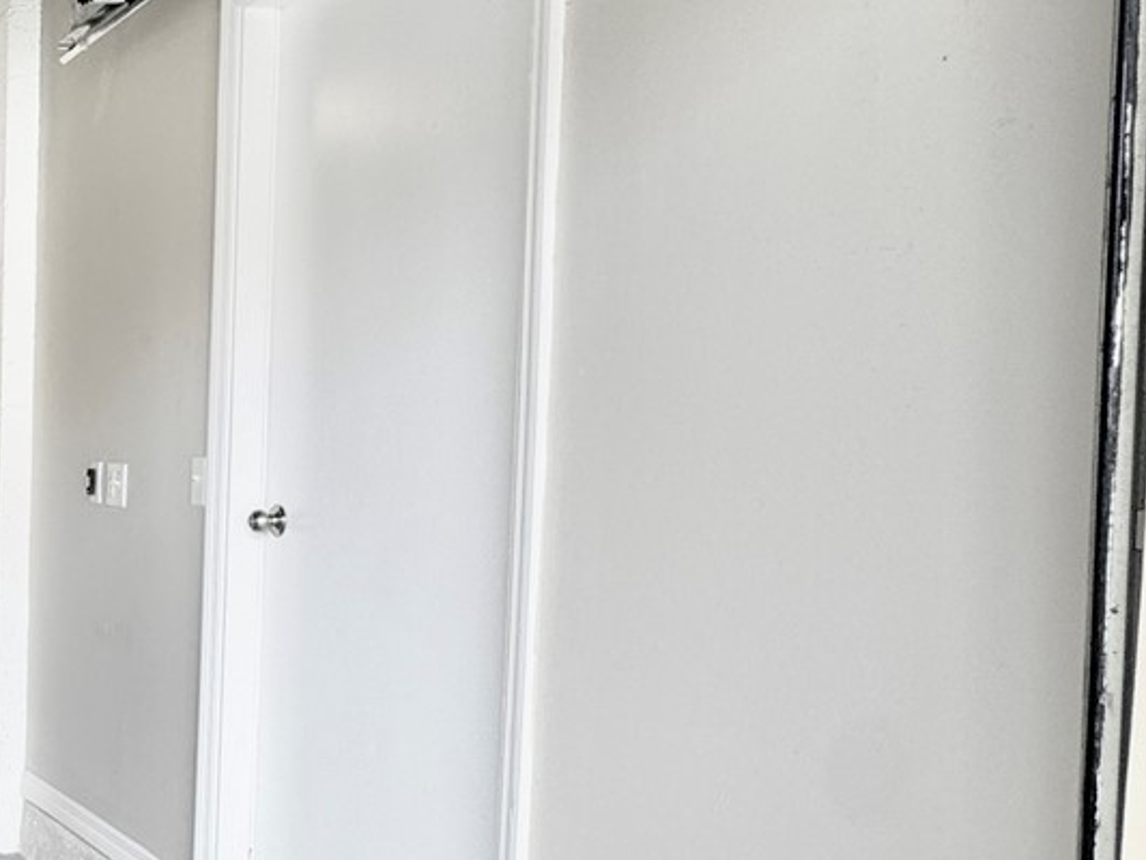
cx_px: -456
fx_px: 1391
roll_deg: -1.2
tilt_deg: -3.3
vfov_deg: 34.2
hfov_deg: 30.9
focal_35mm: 42
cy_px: 533
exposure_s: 1/99
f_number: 2.2
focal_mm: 2.22
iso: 50
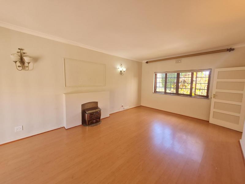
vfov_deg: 89.9
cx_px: 122
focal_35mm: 13
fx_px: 92
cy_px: 92
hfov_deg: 106.2
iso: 100
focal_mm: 1.74
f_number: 2.2
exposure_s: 1/50
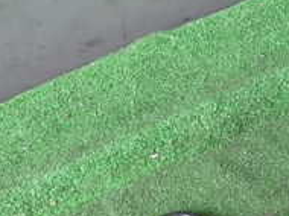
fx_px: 659
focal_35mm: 79
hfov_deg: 24.7
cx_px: 186
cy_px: 251
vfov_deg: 17.8
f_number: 2
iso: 100
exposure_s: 1/60
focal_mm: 4.5
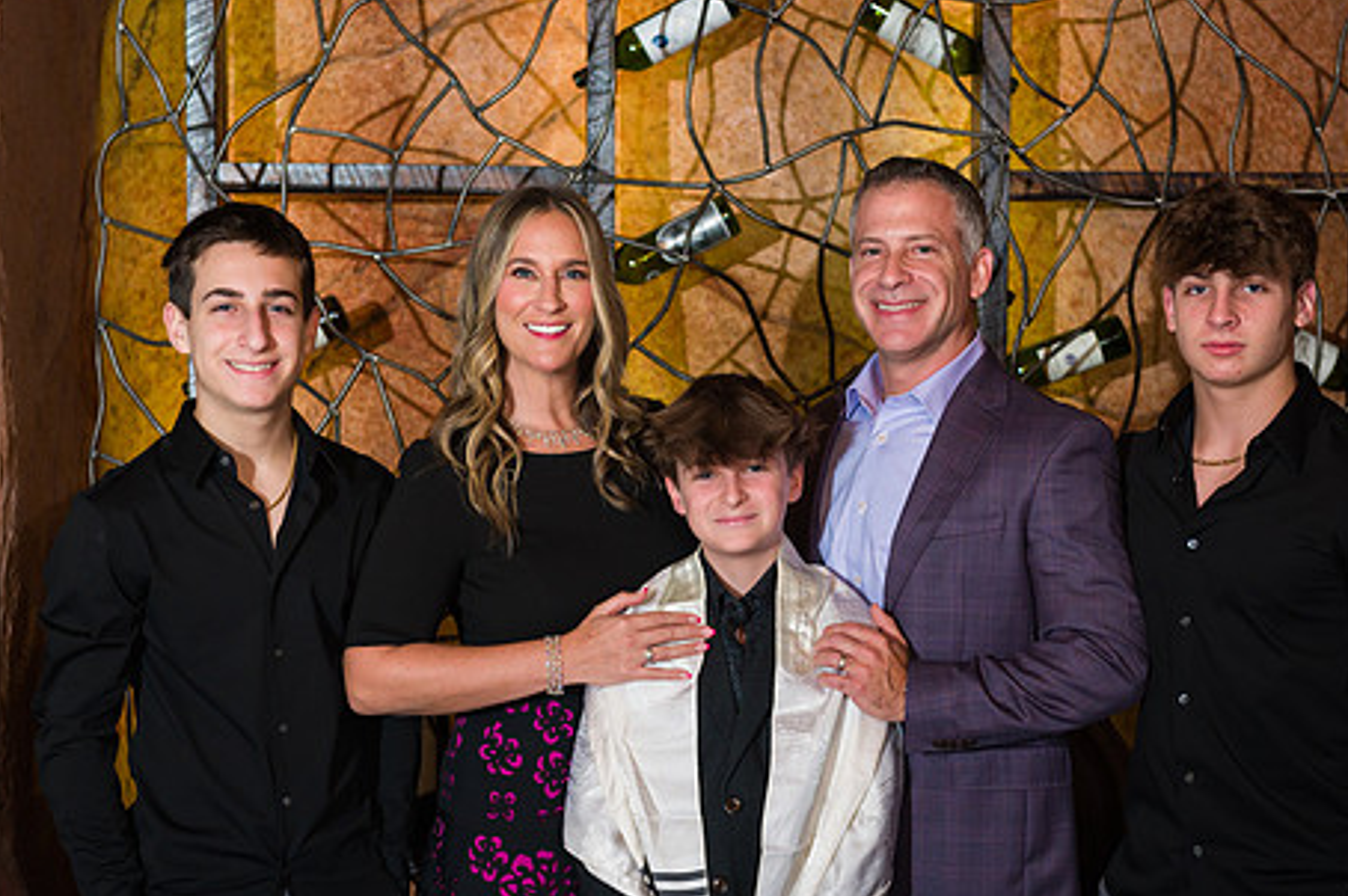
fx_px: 2956
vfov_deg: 17.2
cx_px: 754
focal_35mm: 79
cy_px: 510
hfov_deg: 25.7
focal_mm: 60
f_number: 5
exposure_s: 1/200
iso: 1000
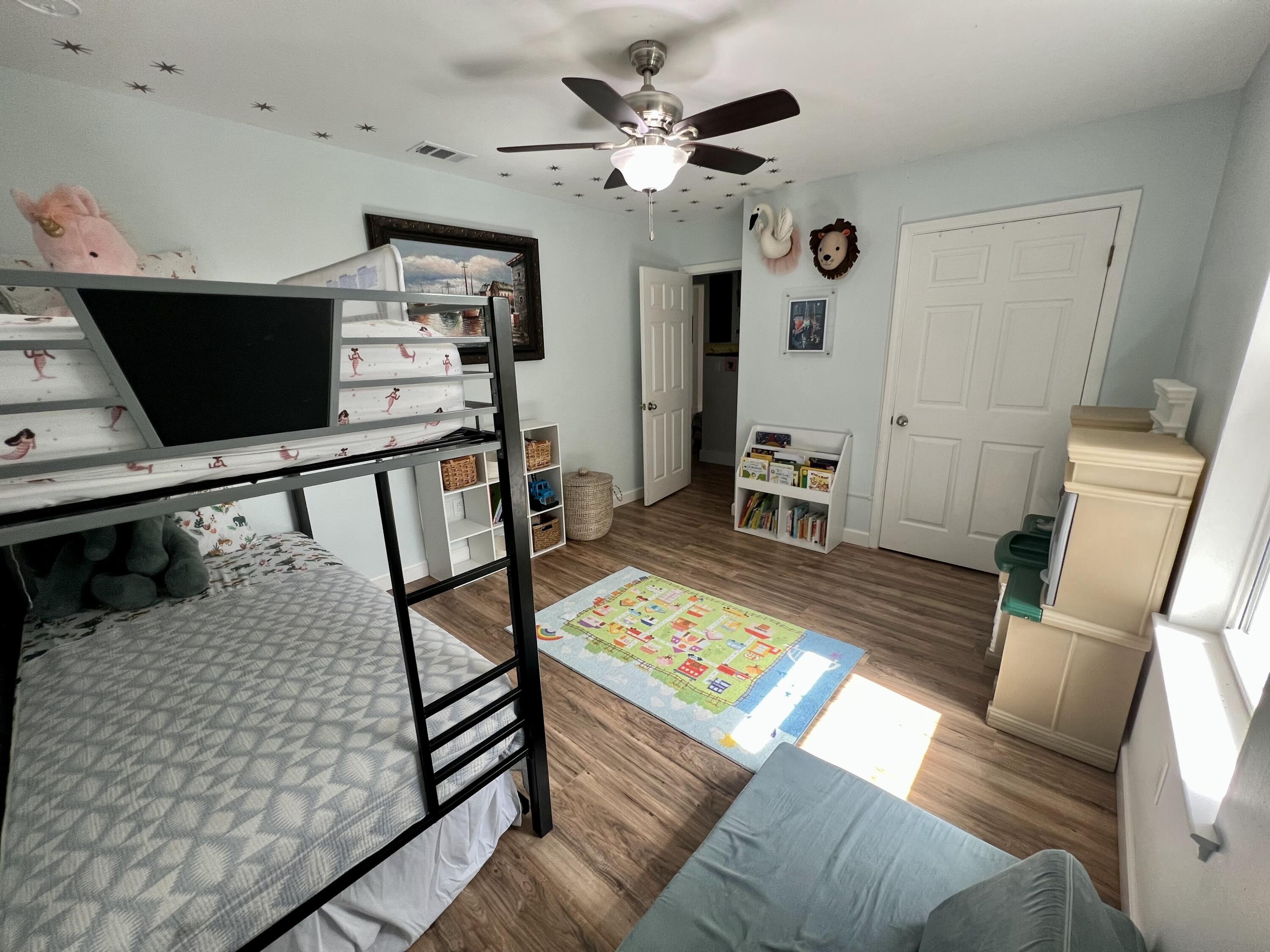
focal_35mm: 13
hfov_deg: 106.2
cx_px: 635
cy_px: 476
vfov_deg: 89.9
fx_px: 477
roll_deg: +1.4
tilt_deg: -14.8
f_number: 1.8
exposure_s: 1/60
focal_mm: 1.57
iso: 160
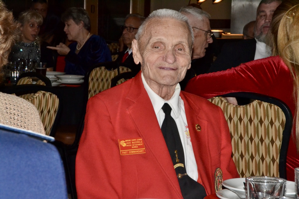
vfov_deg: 10.6
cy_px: 100
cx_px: 150
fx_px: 1071
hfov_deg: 15.9
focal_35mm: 129
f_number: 20
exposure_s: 1/60
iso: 3200
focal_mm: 86
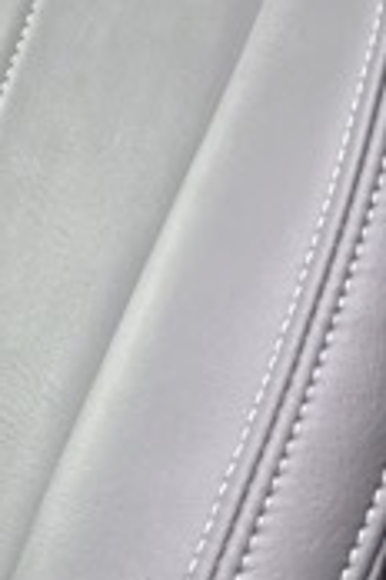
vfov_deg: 13.8
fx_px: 2364
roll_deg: -2.4
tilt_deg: -0.6
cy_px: 17
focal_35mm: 147
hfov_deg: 7.5
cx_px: -995
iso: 80
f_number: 1.78
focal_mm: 6.76
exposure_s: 1/341
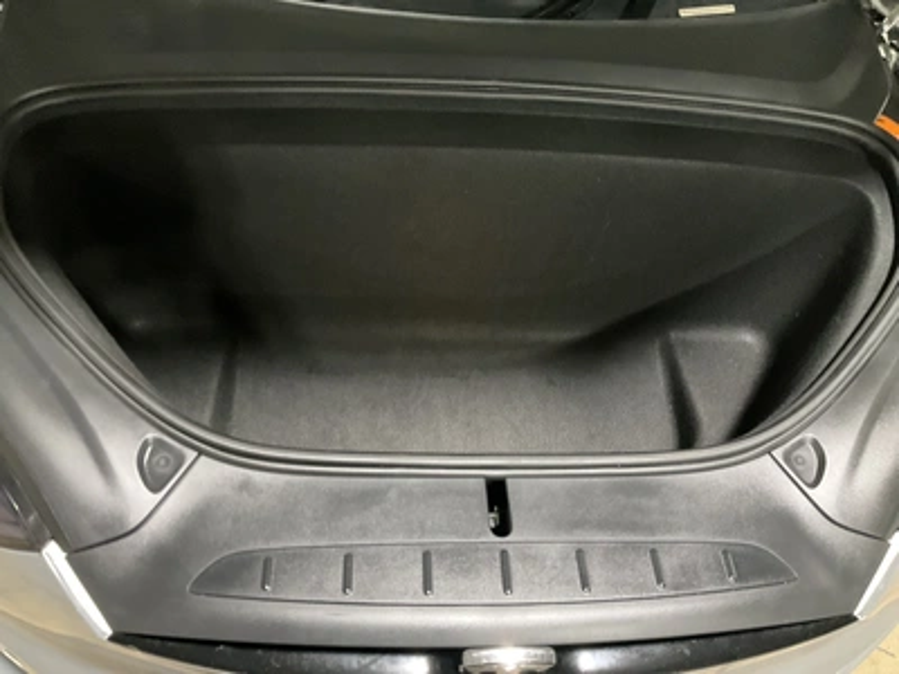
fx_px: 753
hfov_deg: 61.7
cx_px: 450
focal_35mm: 29
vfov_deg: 48.2
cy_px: 337
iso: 500
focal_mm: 3
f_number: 1.8
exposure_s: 1/30
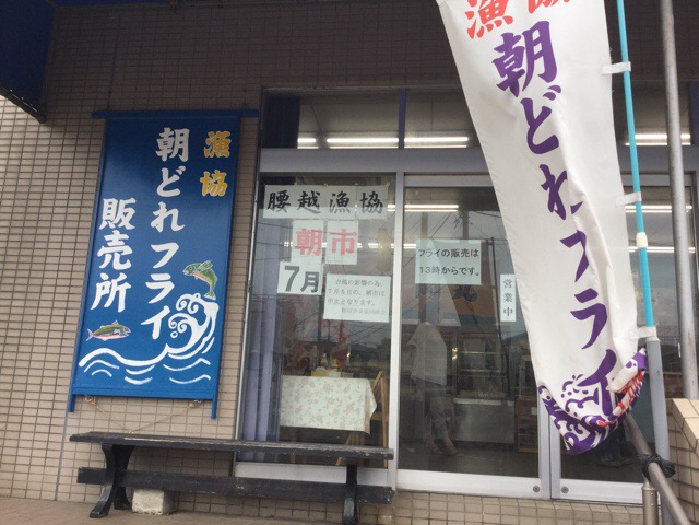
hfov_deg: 58.4
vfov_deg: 45.4
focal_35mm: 31
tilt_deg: +12.1
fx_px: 626
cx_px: 350
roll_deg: -5.1
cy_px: 262
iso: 25
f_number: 2.4
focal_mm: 3.3
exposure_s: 1/301
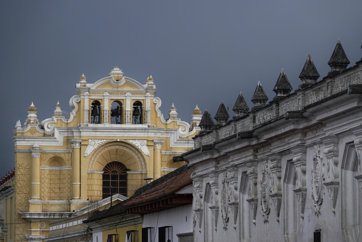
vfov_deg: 6.4
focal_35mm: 216
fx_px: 2172
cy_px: 130
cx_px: 179
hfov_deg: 9.5
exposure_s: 1/500
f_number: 4
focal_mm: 73.24
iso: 640
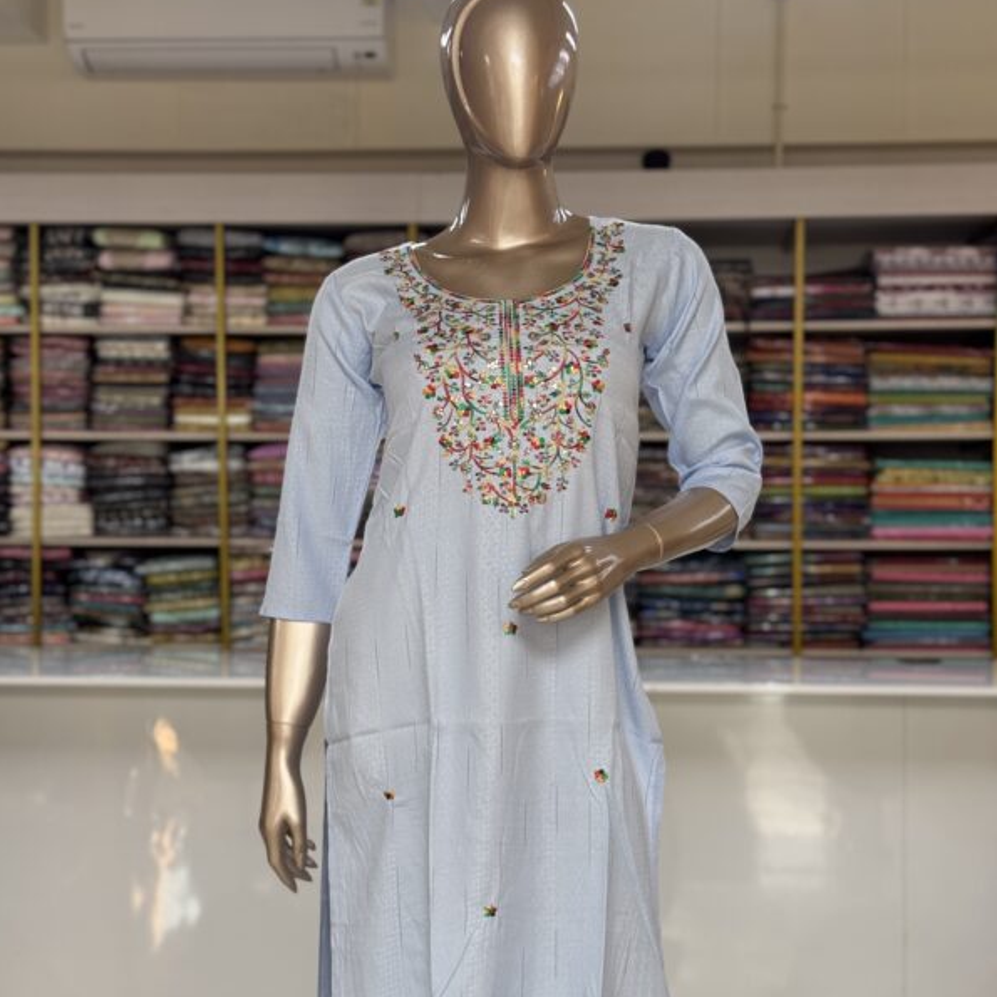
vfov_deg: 30.0
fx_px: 1857
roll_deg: -0.6
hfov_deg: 30.0
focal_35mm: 57
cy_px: 571
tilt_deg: -1.6
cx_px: 496
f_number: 1.78
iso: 64
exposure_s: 1/100
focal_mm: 6.76
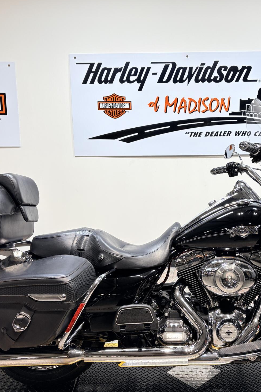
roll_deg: +0.9
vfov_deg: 51.9
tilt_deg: -9.3
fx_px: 403
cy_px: 198
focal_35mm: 37
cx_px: 175
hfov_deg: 35.6
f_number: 1.6
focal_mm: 5.96
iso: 32
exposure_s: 1/120
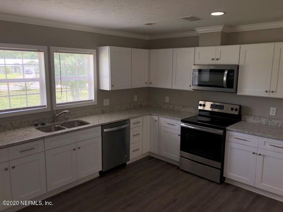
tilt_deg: -9.8
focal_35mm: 28
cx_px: 142
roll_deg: -1.6
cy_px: 106
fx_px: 229
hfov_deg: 63.4
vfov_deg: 49.7
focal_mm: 3.99
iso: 20
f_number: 1.8
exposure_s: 1/123
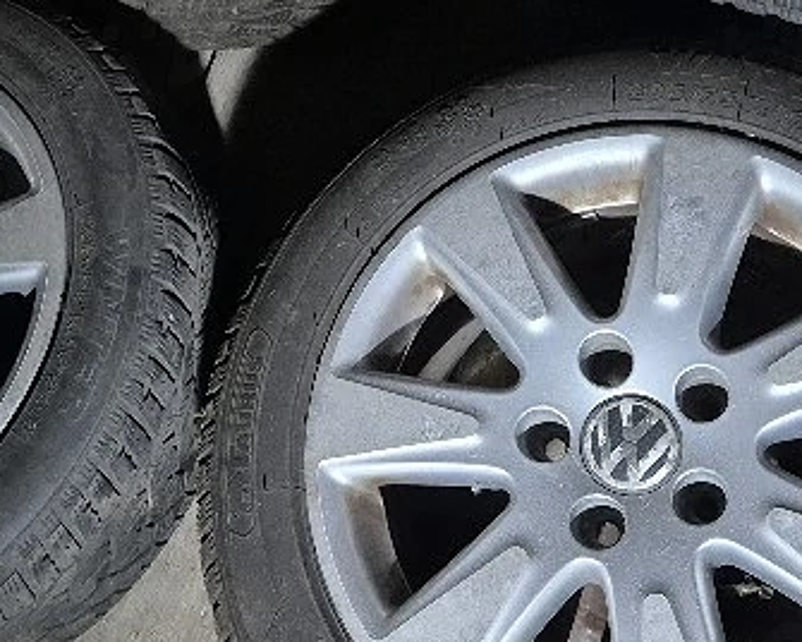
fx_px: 1590
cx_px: 304
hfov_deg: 28.2
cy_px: 91
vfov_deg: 22.4
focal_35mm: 67
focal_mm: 5.4
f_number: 1.8
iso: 1250
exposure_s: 1/16
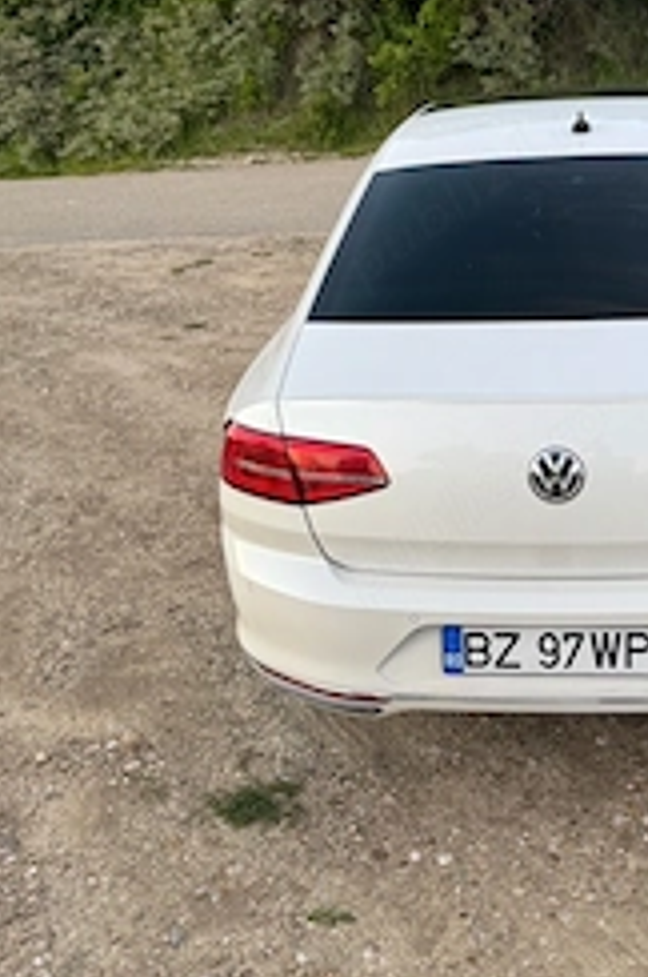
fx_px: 1110
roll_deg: +0.7
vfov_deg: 47.4
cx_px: 556
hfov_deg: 31.3
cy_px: 549
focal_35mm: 41
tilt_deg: -25.4
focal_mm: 6.76
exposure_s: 1/121
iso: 125
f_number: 1.78
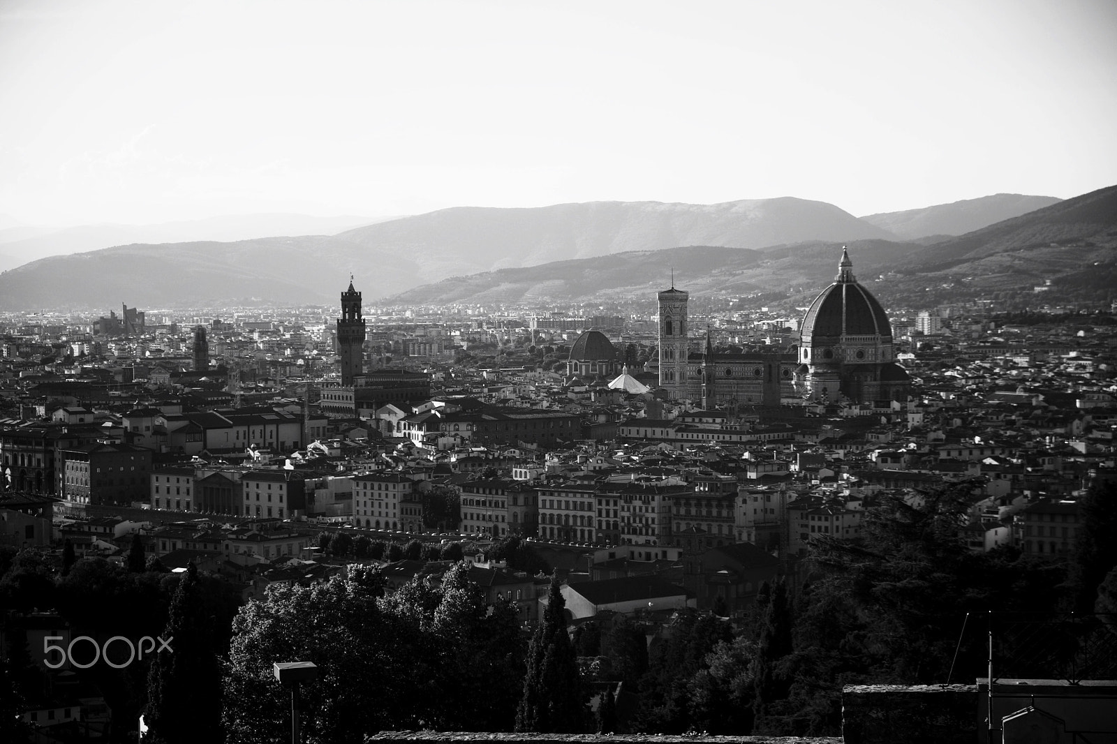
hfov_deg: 24.5
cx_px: 558
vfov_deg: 16.4
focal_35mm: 83
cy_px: 372
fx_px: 2575
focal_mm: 55
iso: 200
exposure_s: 1/850
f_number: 4.5
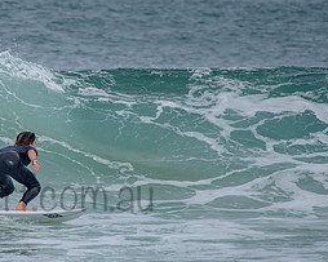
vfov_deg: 1.4
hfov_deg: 1.8
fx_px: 10393
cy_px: 181
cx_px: 17
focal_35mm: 1071
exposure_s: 1/2000
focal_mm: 500
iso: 200
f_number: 5.6
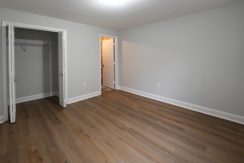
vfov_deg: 72.2
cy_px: 59
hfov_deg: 96.4
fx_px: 108
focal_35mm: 16
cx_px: 110
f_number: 6.3
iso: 200
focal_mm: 12
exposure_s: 1/2
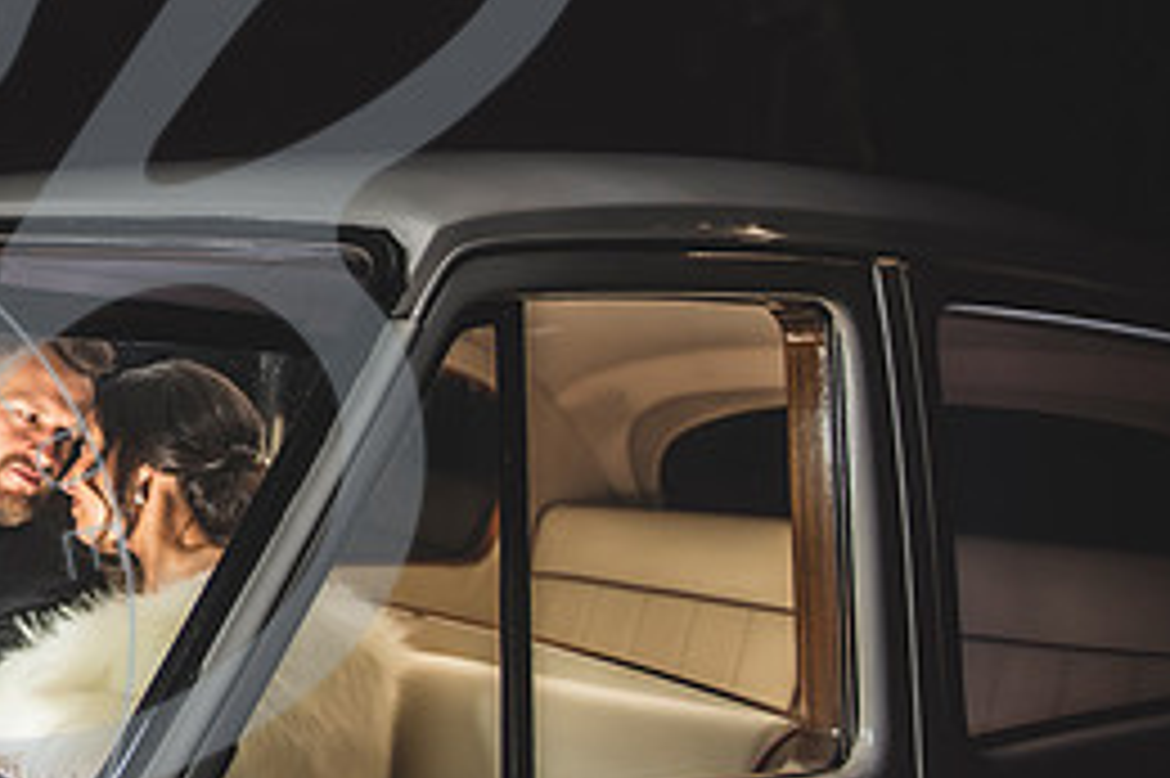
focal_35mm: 58
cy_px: 254
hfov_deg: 30.9
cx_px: -104
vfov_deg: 23.2
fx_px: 1884
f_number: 2.8
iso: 200
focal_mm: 26
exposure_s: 1/125
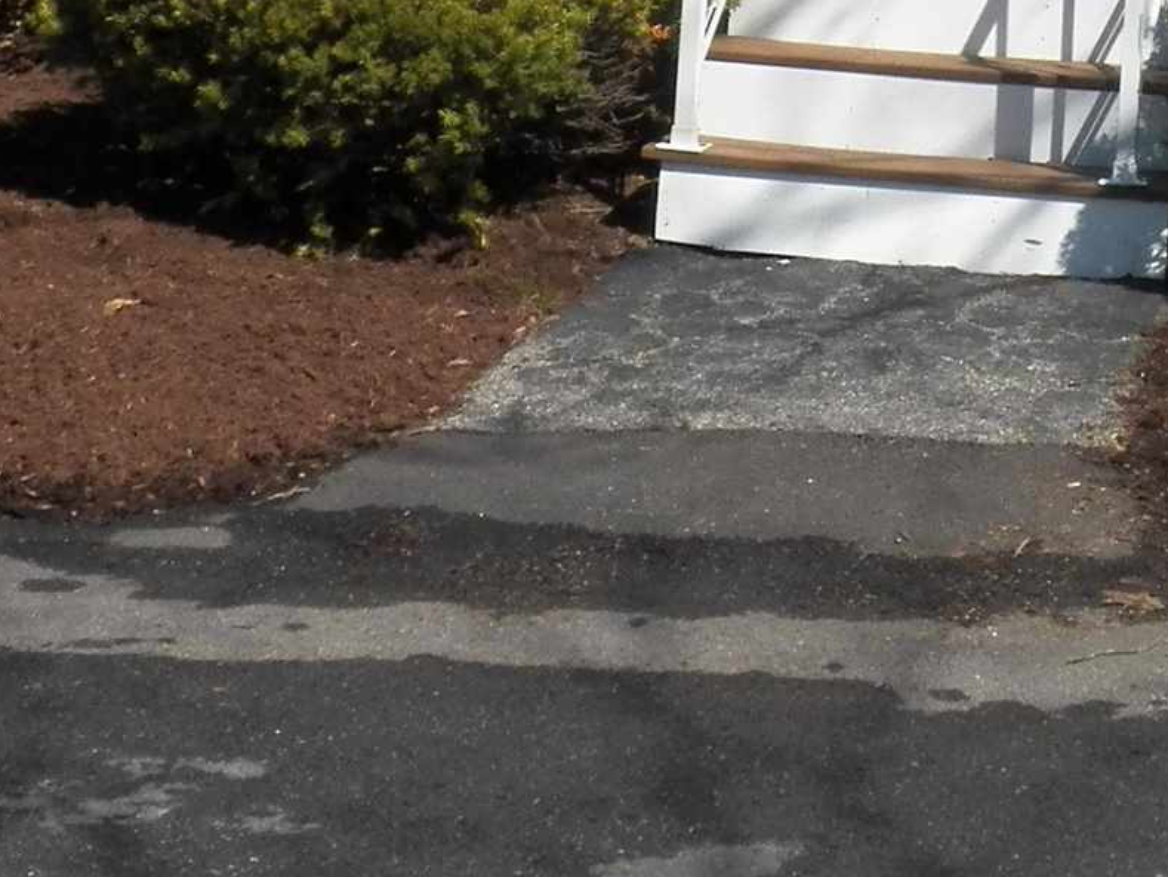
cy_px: -462
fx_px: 3678
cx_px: 1106
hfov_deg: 17.7
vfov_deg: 12.8
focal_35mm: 109
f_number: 4
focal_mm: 4.9
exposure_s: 1/2000
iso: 125
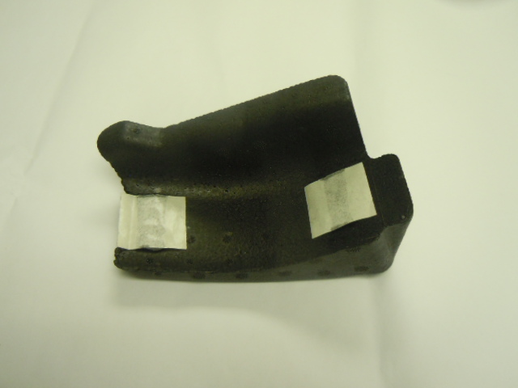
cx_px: 259
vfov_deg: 46.8
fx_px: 449
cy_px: 194
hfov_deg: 60.0
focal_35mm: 30
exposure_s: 1/60
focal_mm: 5.4
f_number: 3.5
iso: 400
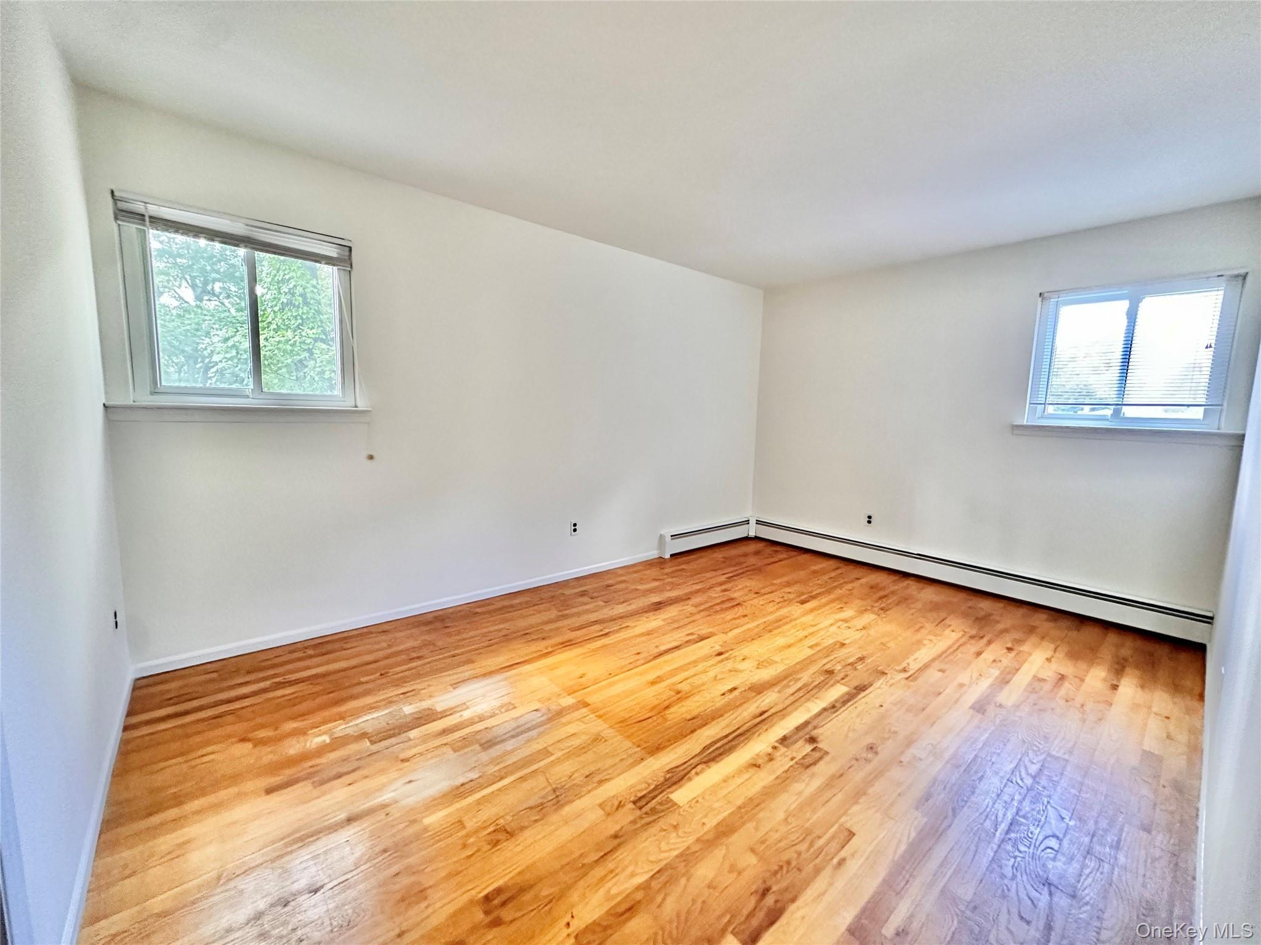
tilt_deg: -6.0
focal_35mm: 14
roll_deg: -2.1
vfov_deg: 85.7
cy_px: 472
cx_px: 630
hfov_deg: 102.1
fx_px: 510
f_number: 2.2
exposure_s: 1/60
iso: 800
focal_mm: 2.22
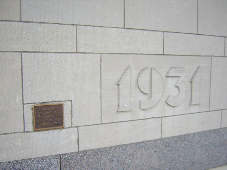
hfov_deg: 51.4
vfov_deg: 39.7
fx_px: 236
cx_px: 114
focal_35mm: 36
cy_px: 85
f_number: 2.6
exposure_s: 1/109
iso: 100
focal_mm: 4.7
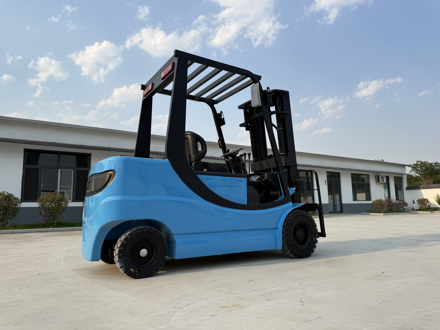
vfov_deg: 56.8
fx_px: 305
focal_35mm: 24
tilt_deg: +9.0
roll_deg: +0.9
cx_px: 220
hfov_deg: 71.6
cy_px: 165
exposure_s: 1/2703
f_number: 1.78
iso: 80
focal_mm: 6.76
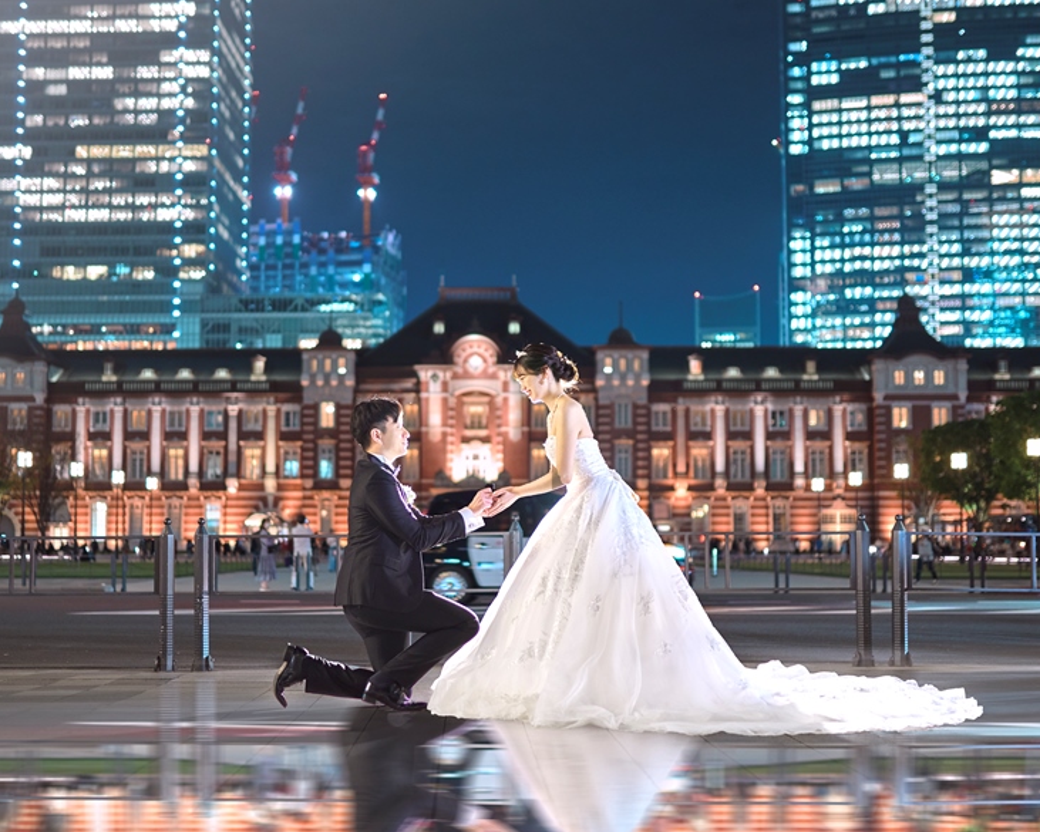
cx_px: 472
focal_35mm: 46
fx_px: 1416
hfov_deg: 40.3
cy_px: 460
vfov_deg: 32.7
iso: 1000
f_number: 1.4
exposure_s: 1/25
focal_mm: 35
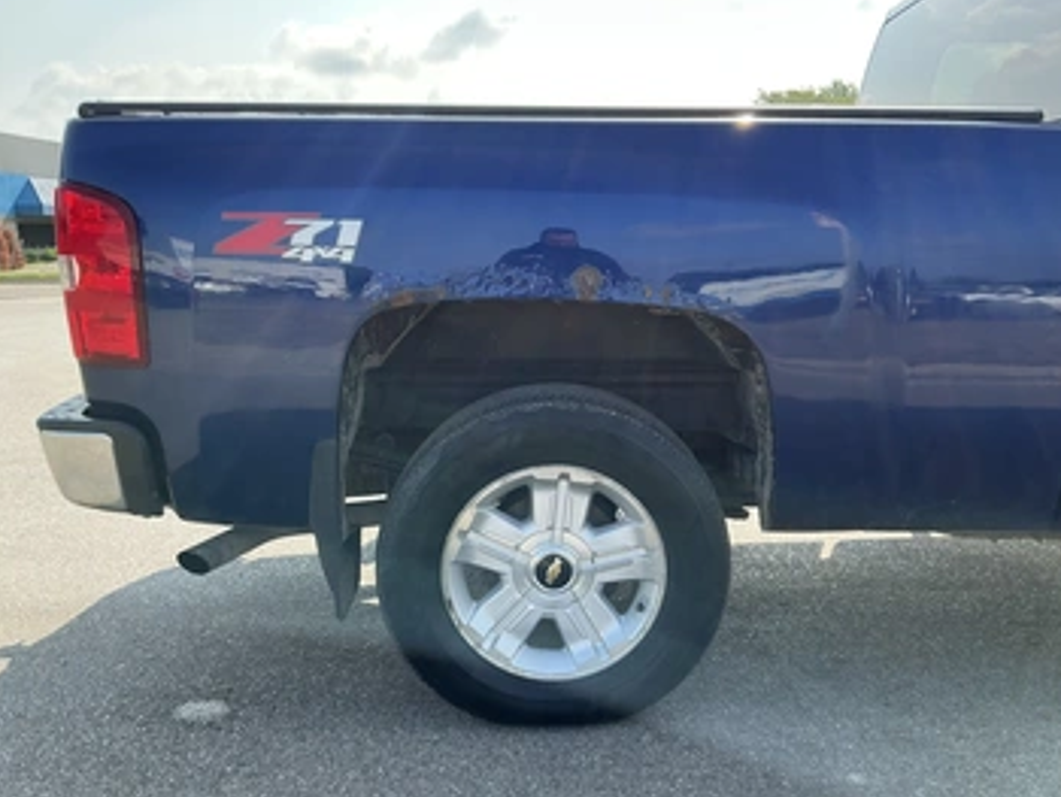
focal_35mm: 32
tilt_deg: -8.5
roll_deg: -0.2
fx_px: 981
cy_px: 430
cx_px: 549
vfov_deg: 44.2
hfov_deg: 56.8
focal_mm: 3
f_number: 1.8
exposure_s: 1/650
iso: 25
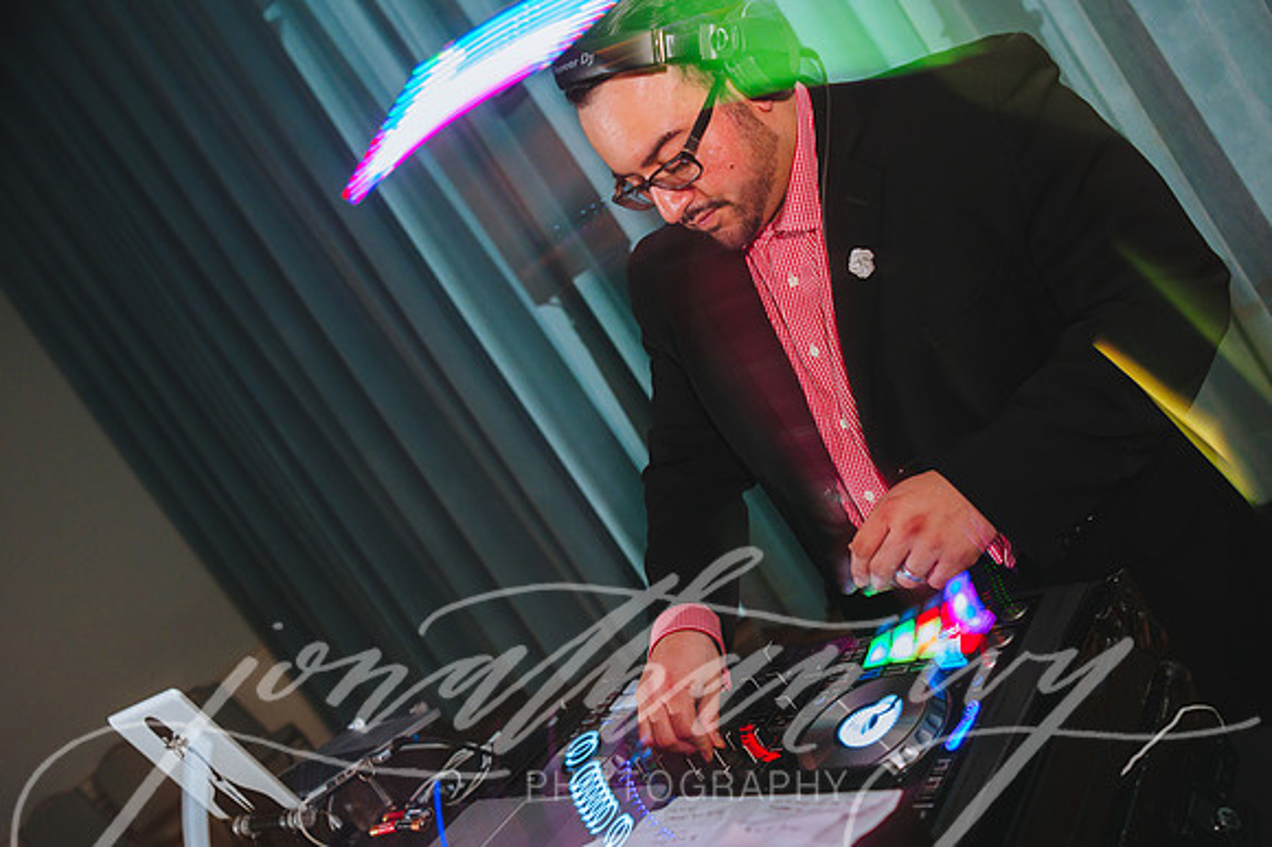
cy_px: 424
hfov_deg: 65.9
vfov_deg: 46.7
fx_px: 981
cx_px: 636
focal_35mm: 28
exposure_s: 1/40
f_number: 2.8
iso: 2000
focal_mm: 24
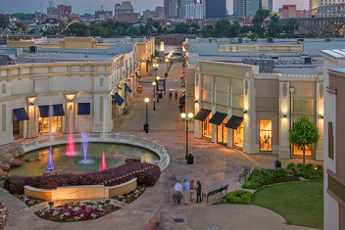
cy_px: 68
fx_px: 470
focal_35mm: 49
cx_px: 199
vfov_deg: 27.3
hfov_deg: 40.2
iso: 64
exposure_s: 1/2.5
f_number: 11
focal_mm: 34
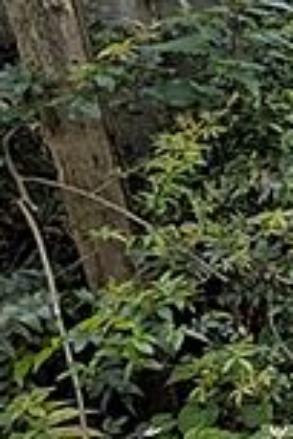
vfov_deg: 34.6
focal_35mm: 57
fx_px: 696
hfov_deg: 14.7
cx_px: 707
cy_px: 138
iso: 48
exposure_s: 1/1689
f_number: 2.2
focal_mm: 1.83
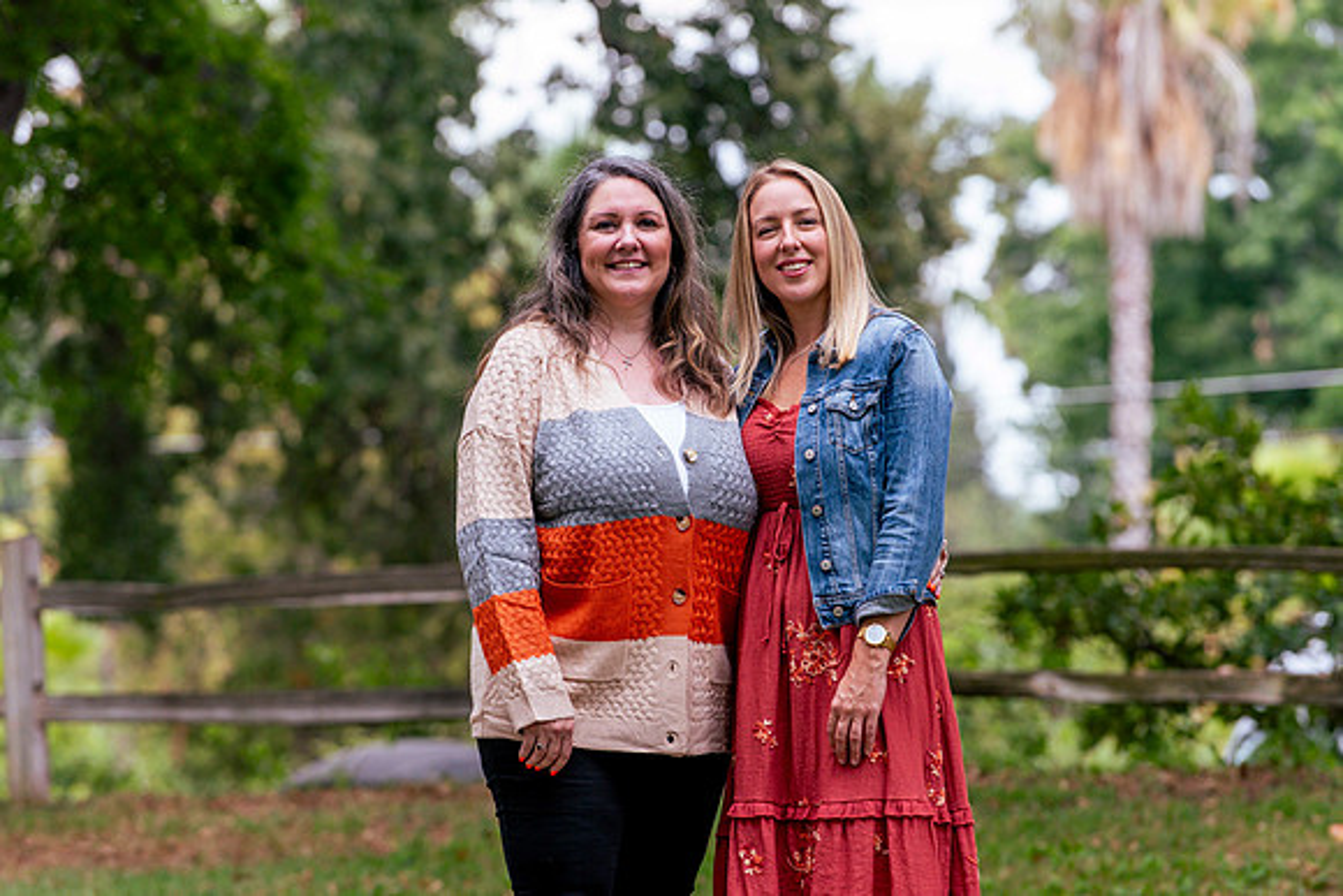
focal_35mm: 200
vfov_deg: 6.9
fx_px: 7463
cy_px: 448
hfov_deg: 10.3
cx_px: 672
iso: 200
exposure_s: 1/250
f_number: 5.6
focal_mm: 200
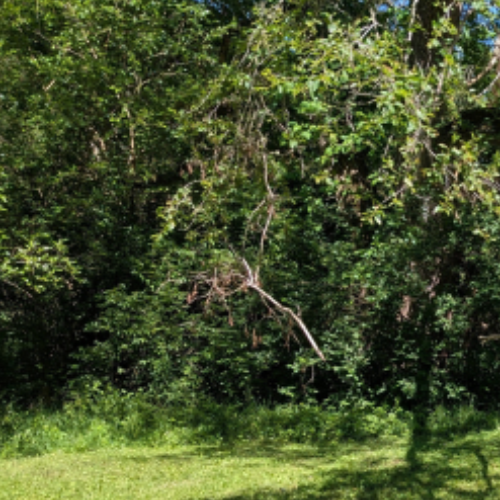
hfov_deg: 28.3
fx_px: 931
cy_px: 395
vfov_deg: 29.4
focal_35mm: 57
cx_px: 494
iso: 41
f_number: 1.85
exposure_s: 1/639
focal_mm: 6.81
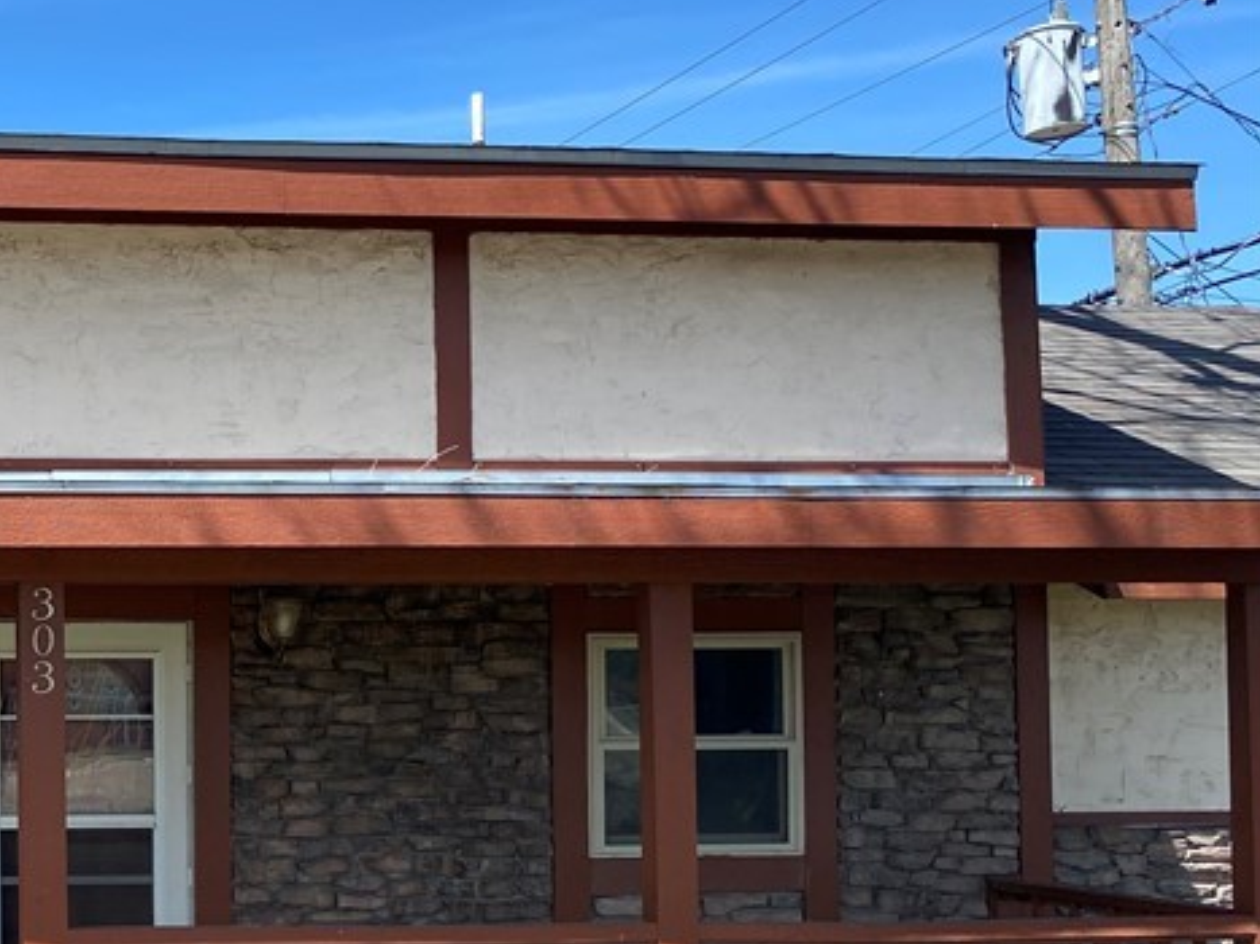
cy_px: 690
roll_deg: +0.8
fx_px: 2074
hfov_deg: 30.4
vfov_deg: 25.4
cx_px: -116
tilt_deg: +1.1
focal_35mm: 57
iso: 32
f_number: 1.8
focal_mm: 4.25
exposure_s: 1/1629
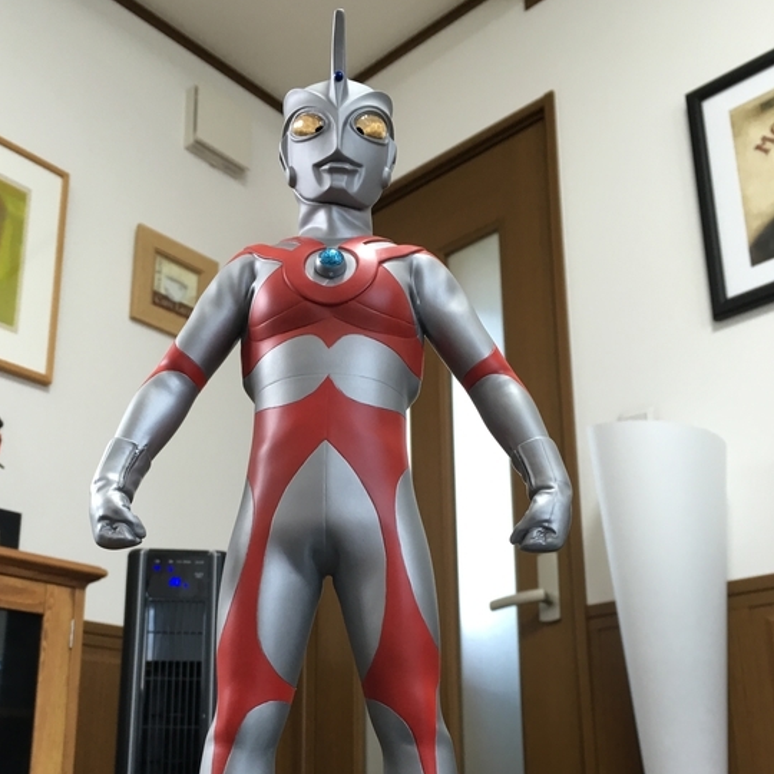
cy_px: 552
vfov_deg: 42.9
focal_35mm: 38
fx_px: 961
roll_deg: +0.8
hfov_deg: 43.8
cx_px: 347
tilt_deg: +17.9
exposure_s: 1/15
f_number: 2.2
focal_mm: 4.15
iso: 25
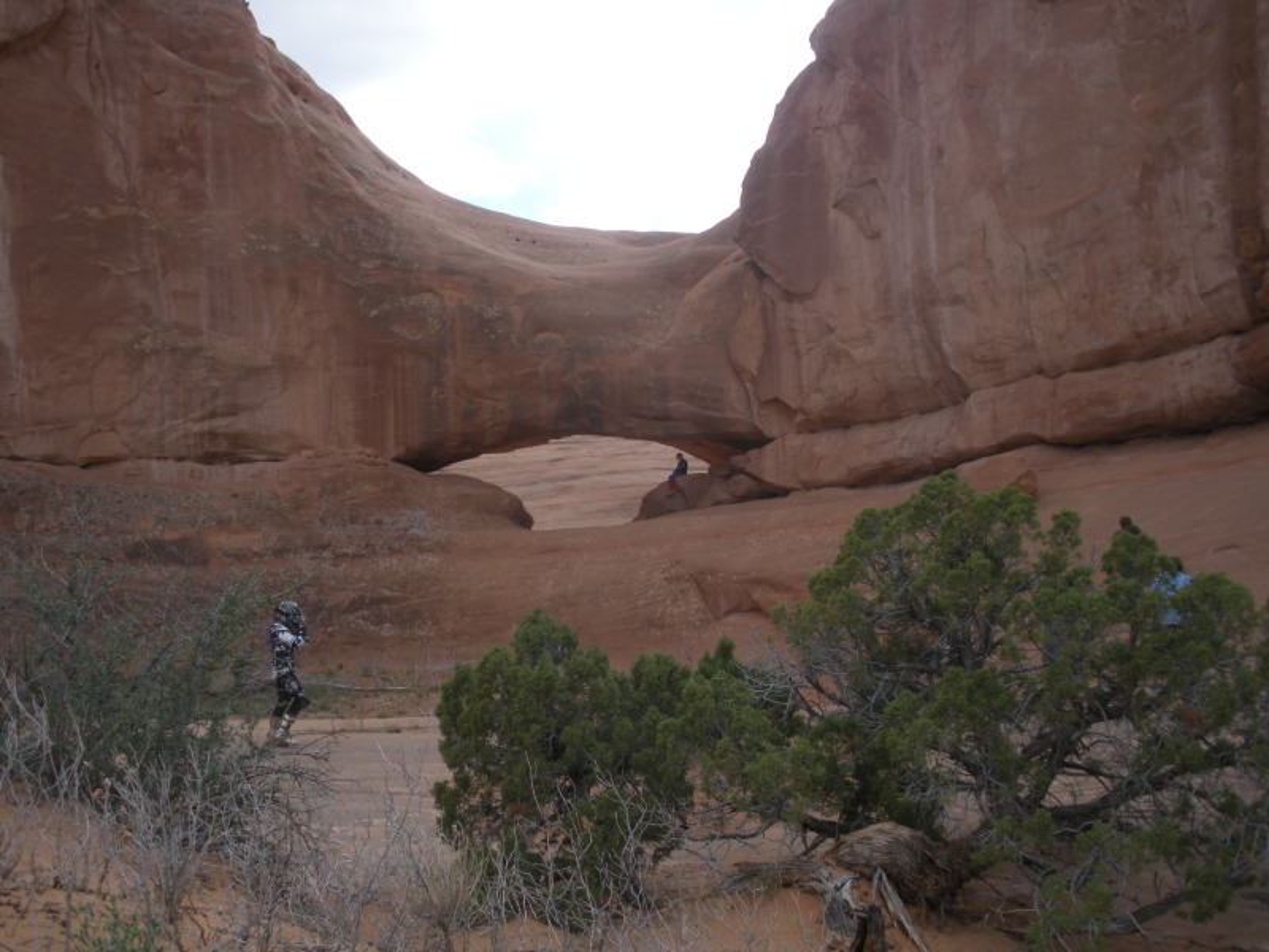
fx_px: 1320
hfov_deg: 51.4
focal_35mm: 36
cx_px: 634
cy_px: 476
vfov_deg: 39.7
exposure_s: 1/400
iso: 64
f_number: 3.5
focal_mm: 6.3
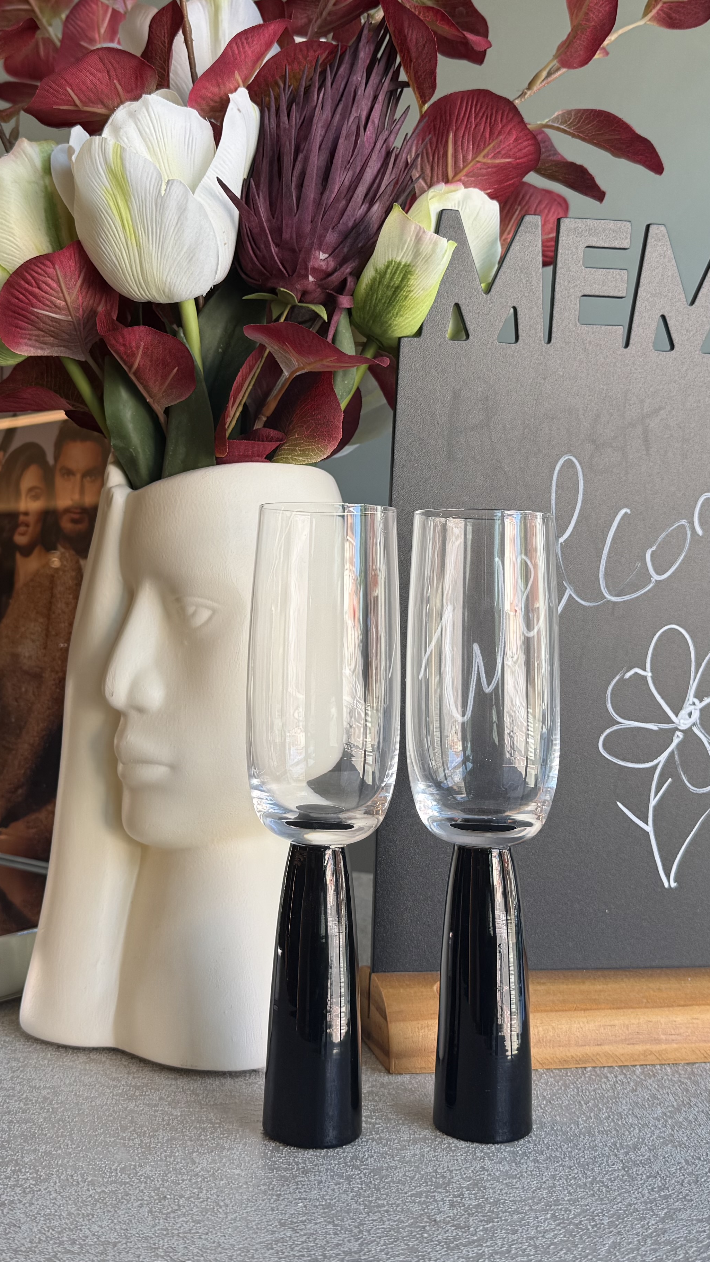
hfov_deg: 28.9
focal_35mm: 41
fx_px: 1372
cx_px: 256
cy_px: 559
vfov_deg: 49.3
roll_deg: -0.9
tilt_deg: +3.4
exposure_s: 1/121
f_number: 1.78
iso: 64
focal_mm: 6.76
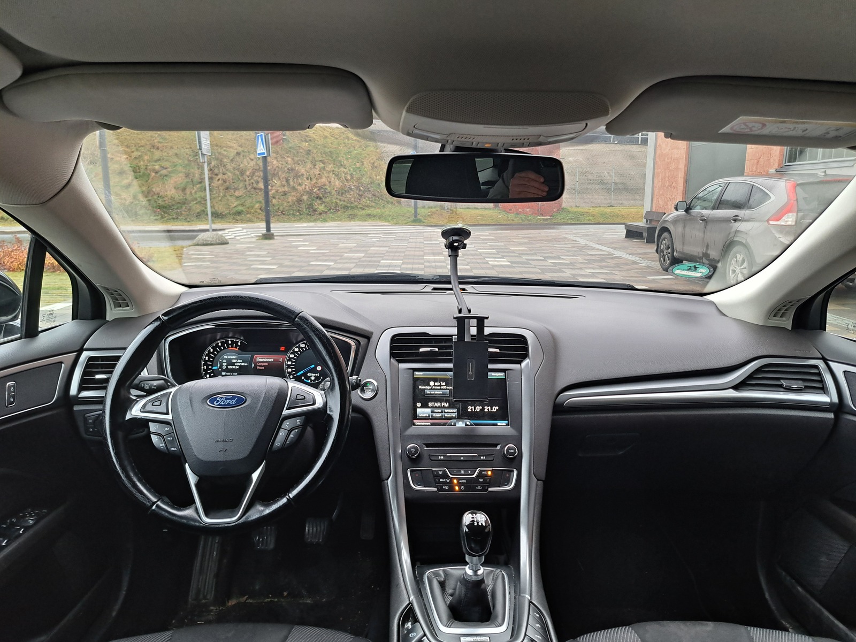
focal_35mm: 24
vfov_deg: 56.8
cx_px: 428
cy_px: 321
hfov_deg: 71.6
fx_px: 593
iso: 125
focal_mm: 5.23
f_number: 1.8
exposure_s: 1/50
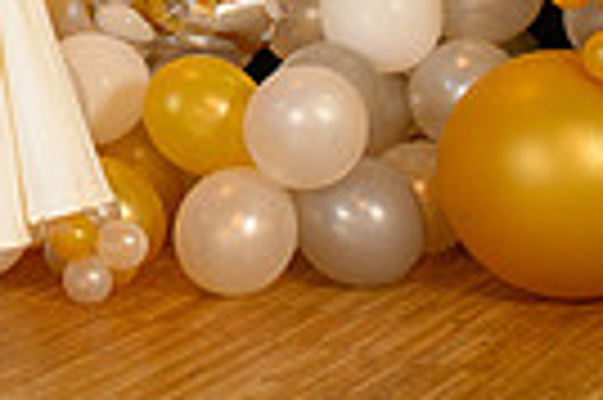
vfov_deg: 8.5
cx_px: -303
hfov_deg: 12.6
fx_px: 2593
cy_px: -310
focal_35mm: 155
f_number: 3.5
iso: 1250
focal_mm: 35
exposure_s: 1/100
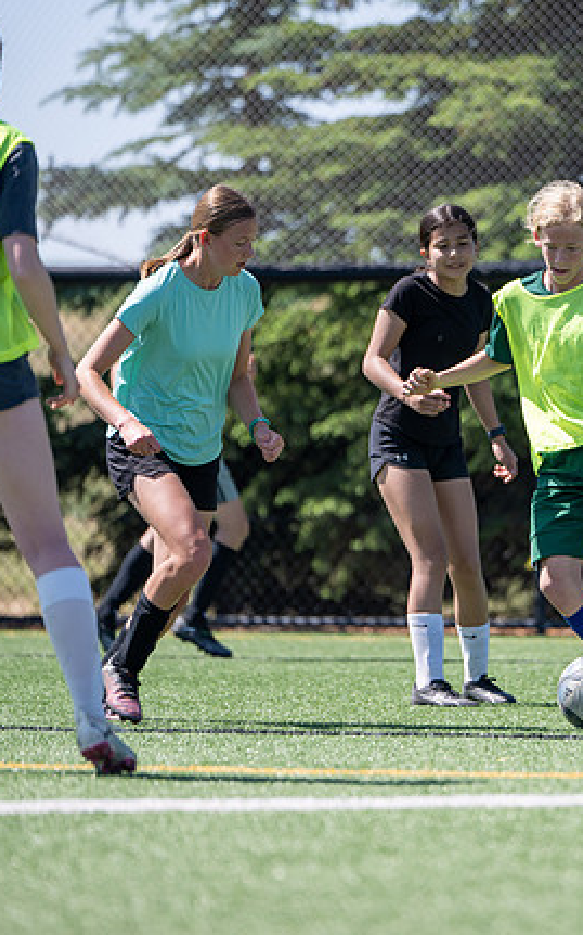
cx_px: 498
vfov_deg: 7.3
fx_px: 7354
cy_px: 489
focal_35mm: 289
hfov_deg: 4.5
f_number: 2.8
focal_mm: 180
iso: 64
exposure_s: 1/800
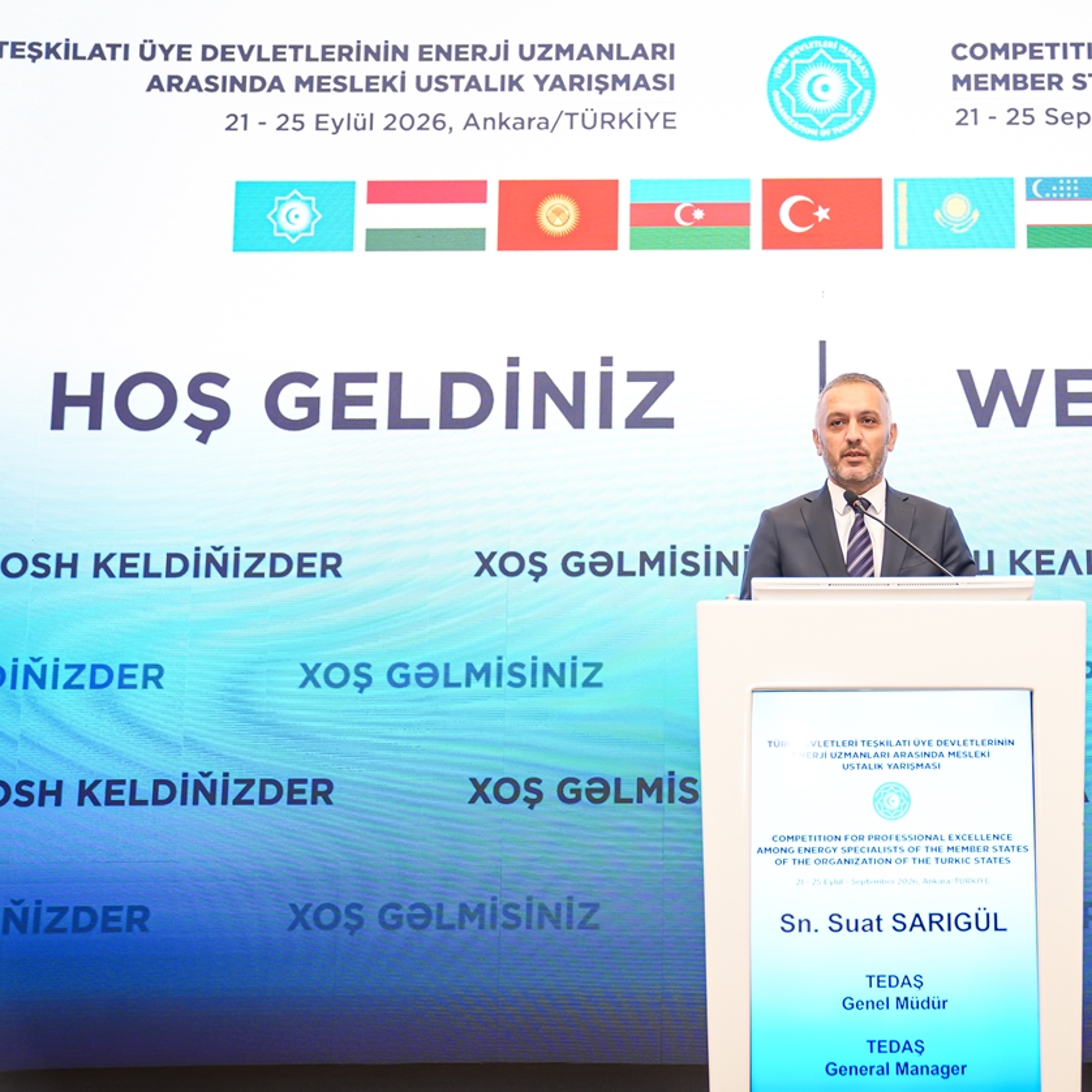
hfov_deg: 34.7
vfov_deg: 35.4
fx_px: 1713
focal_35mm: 48
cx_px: 797
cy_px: 545
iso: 800
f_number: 2.8
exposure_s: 1/100
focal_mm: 37
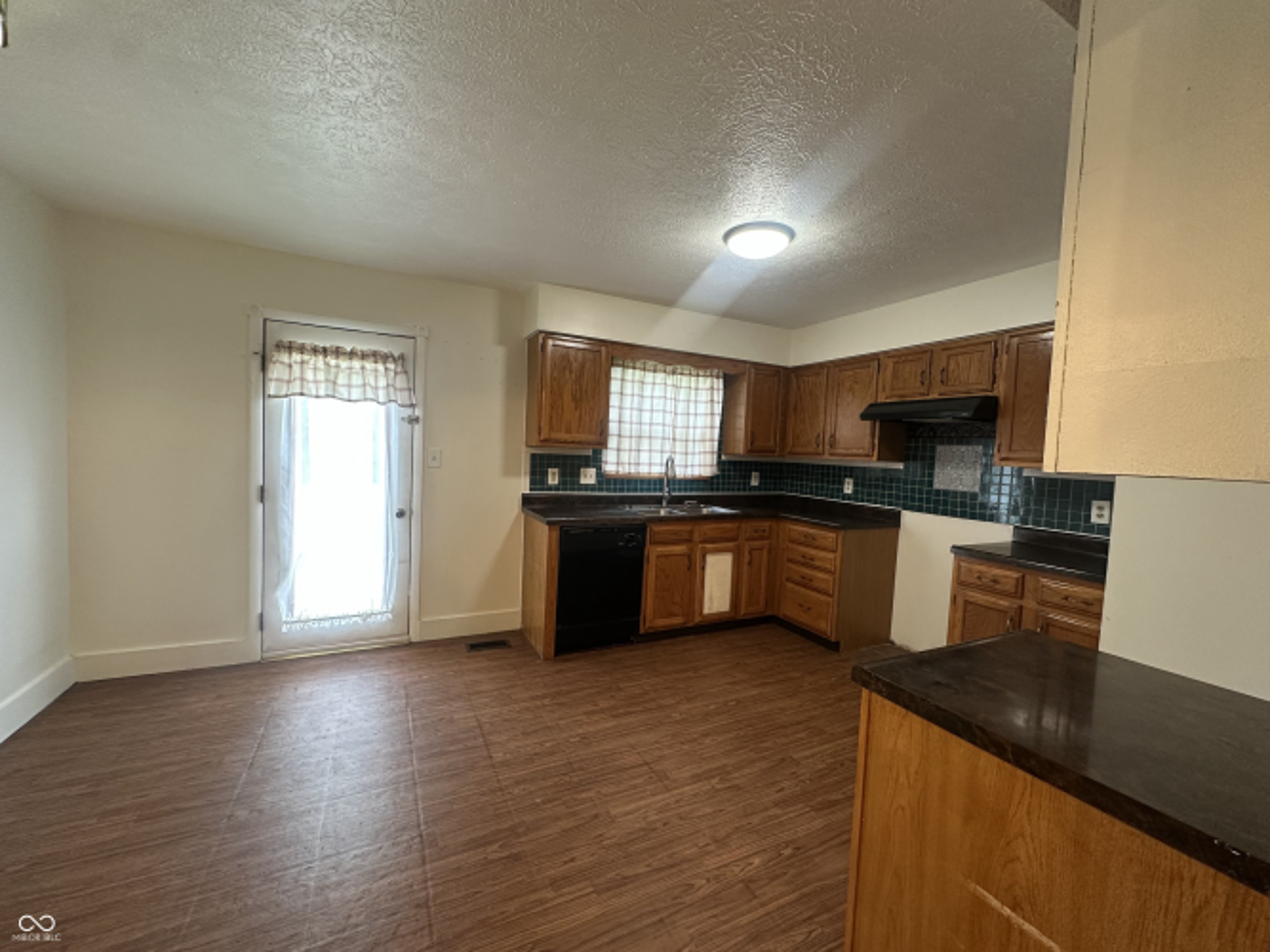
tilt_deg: -2.5
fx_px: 514
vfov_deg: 85.7
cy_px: 476
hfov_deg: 102.1
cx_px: 635
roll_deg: -3.1
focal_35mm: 14
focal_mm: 2.22
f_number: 2.2
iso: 160
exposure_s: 1/60
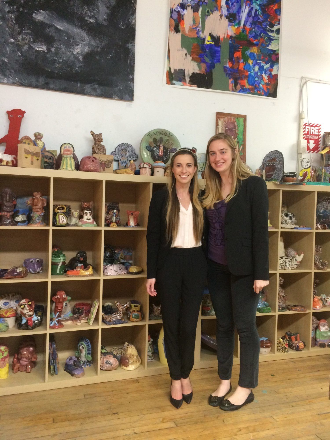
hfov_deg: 48.2
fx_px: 369
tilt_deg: -3.5
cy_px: 220
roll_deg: -1.0
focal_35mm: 29
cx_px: 165
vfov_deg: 61.7
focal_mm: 4.15
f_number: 2.2
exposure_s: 1/30
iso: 200
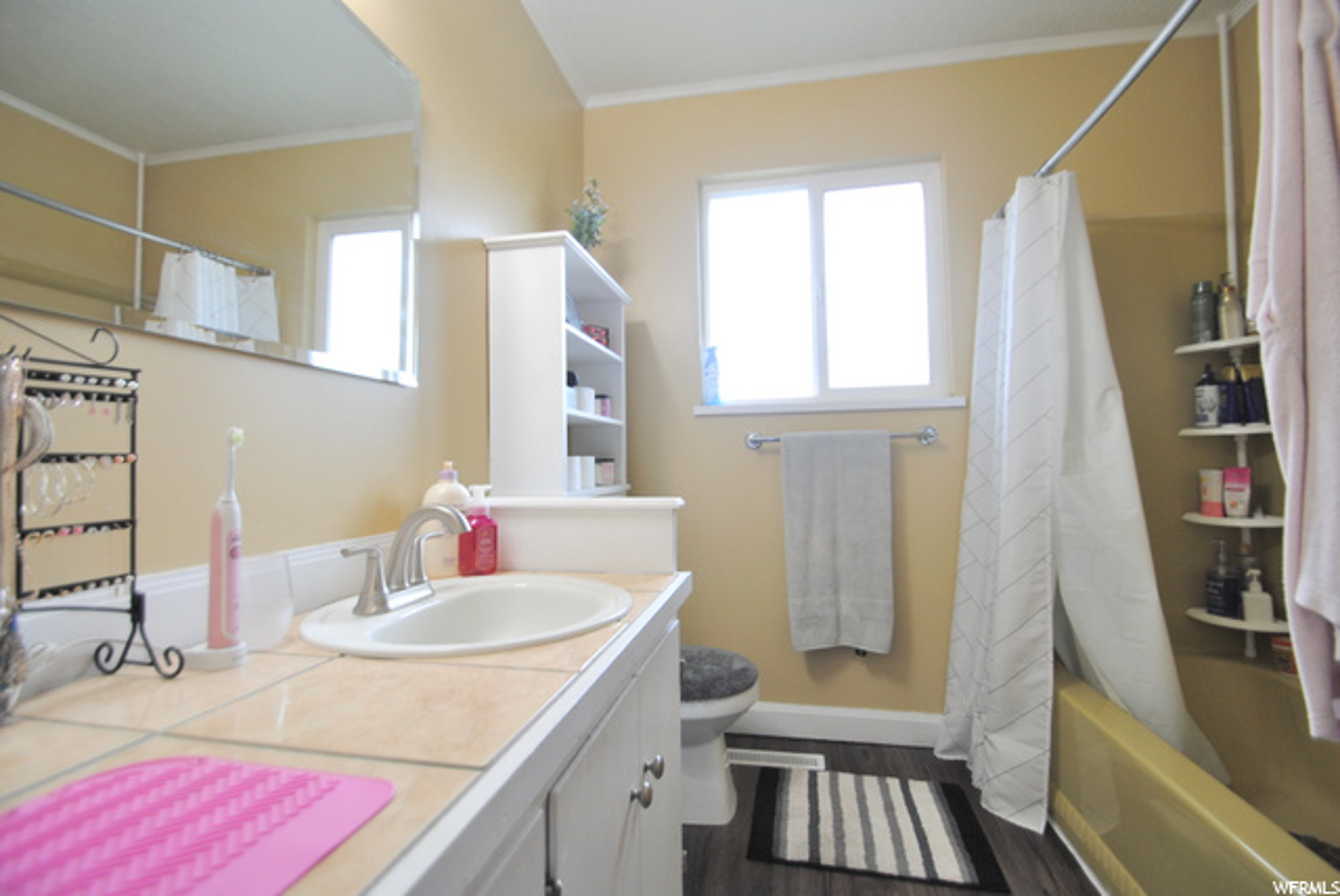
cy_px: 448
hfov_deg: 100.3
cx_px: 670
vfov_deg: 77.4
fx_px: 559
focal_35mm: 15
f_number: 3.5
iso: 220
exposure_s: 1/30
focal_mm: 10
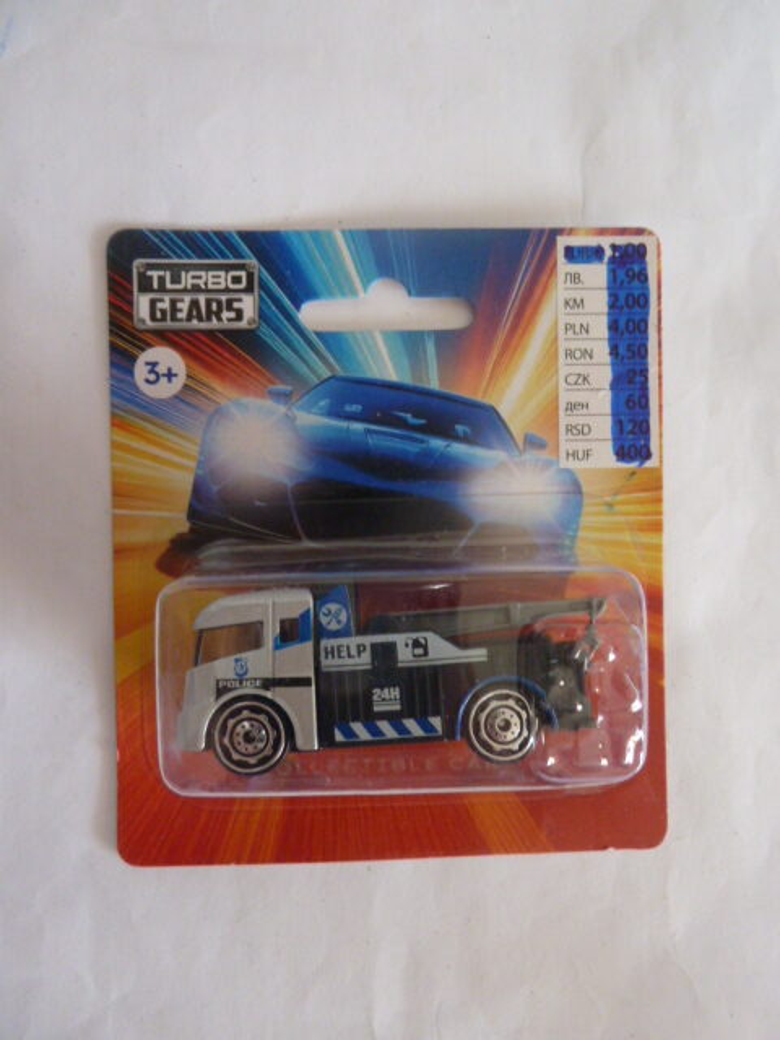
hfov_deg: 54.9
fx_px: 751
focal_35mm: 25
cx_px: 390
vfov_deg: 69.4
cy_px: 520
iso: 400
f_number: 3.3
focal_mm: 4.1
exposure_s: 1/30
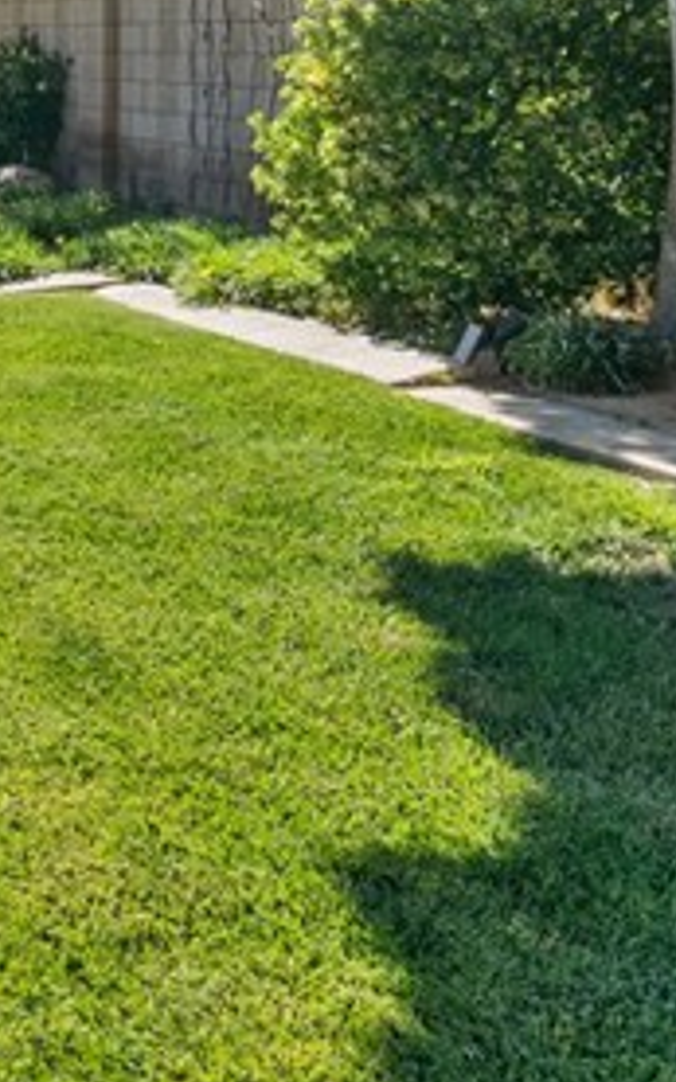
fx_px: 1445
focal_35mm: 49
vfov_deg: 37.5
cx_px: -598
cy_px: 49
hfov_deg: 18.9
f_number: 9
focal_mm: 13
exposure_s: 1/30
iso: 100
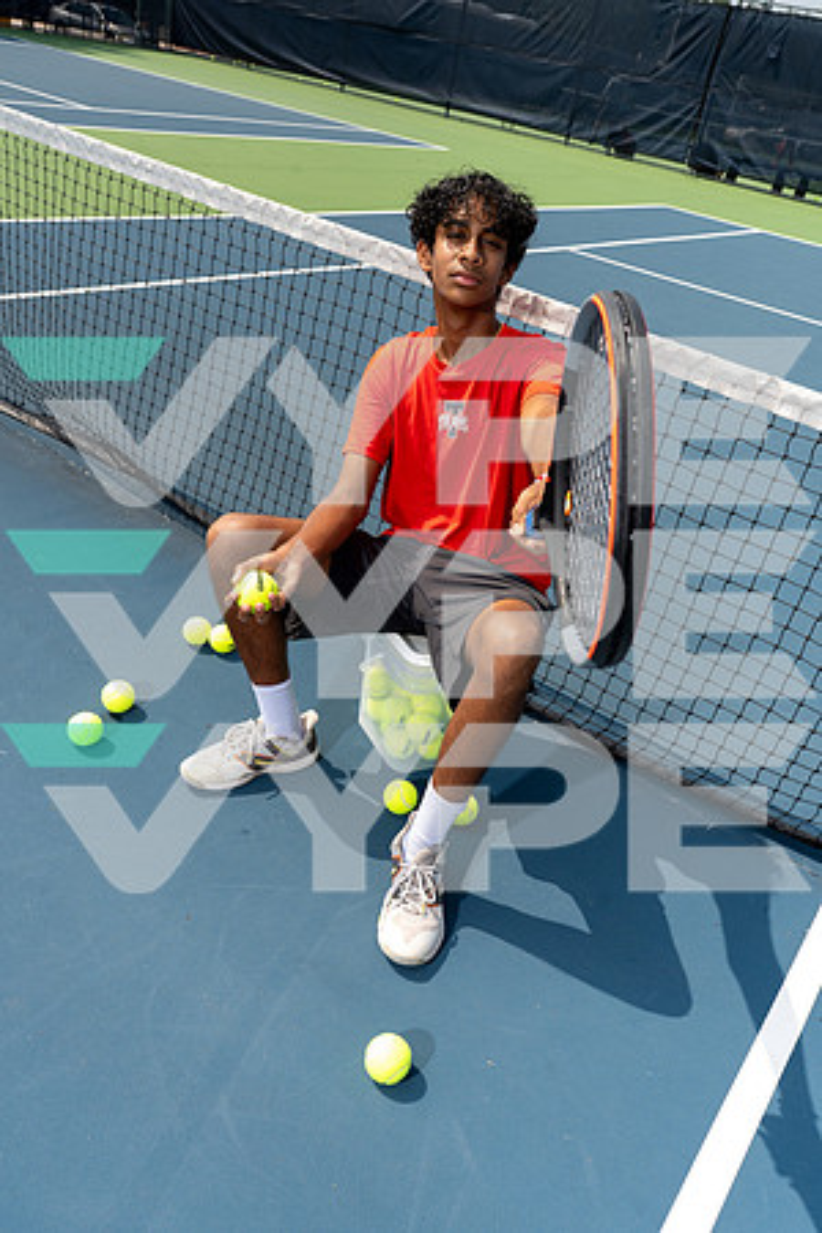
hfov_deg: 46.4
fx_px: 959
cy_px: 616
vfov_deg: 65.5
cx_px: 411
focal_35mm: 28
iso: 100
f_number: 8
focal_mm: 28
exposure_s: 1/250
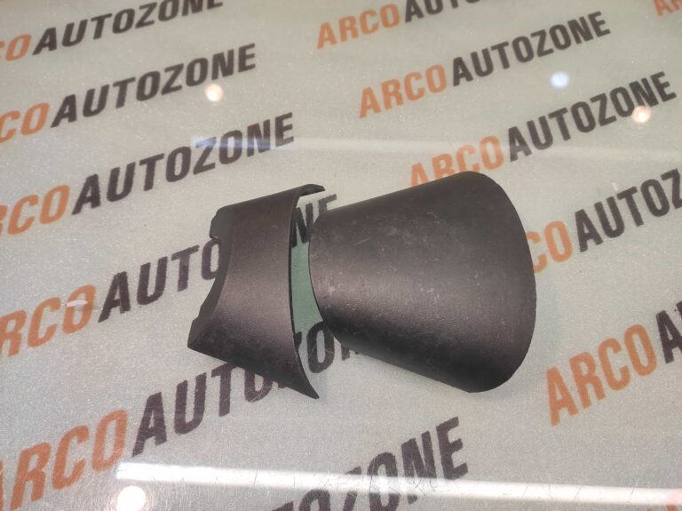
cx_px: 341
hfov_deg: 91.1
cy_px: 256
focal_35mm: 17
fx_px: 335
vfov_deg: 74.7
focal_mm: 4.74
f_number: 1.79
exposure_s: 1/33
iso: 120
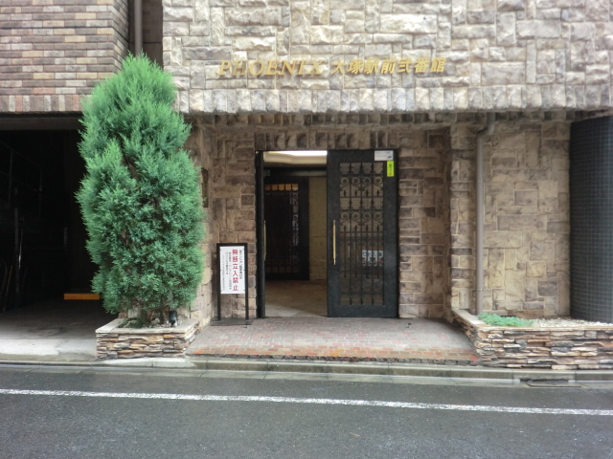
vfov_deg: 39.7
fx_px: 638
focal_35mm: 36
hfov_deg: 51.4
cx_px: 306
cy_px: 230
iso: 125
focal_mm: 6.58
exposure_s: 1/60
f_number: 3
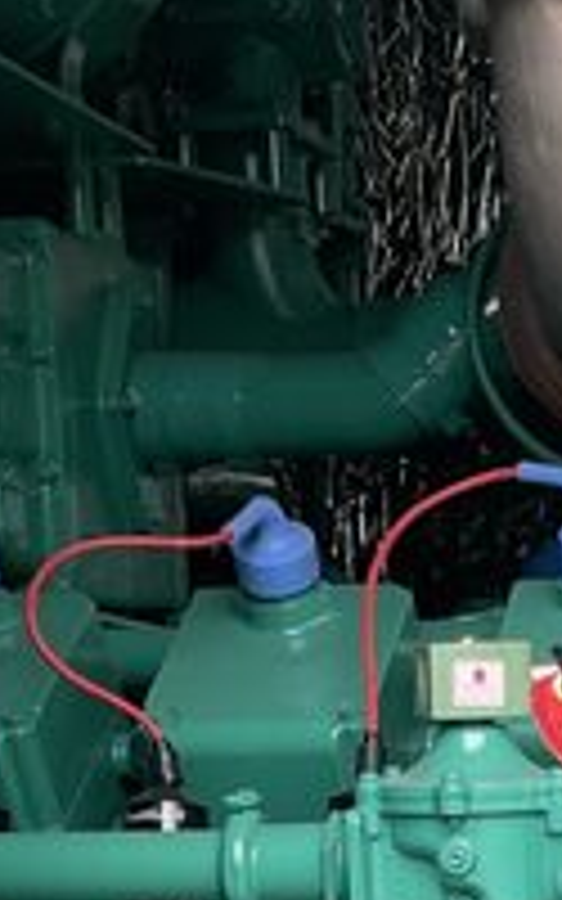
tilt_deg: -6.2
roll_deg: +1.5
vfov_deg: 16.2
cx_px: 737
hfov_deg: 10.4
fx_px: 3014
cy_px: 1120
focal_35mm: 123
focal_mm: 3
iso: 16
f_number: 1.8
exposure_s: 1/149
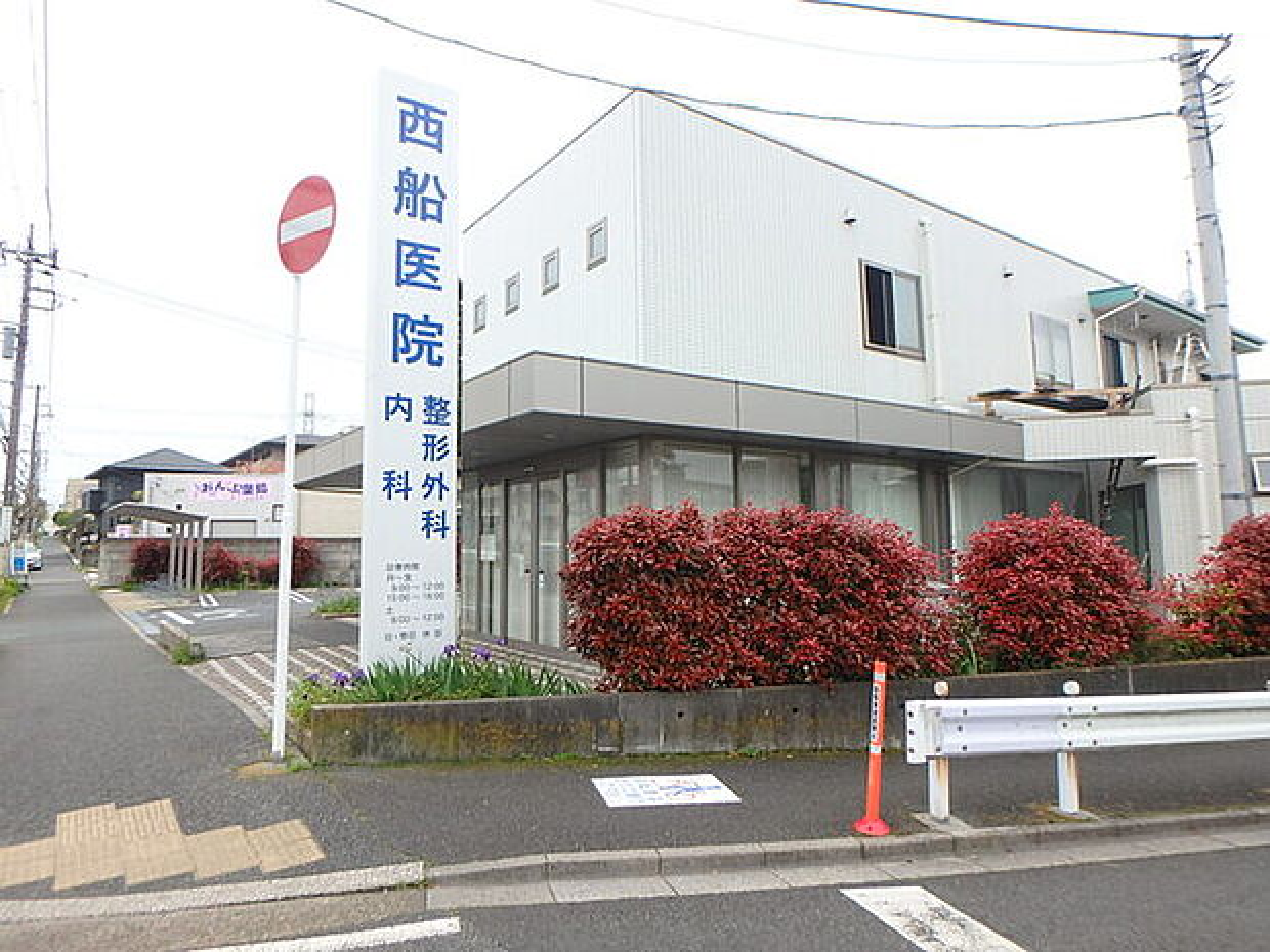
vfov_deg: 63.4
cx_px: 635
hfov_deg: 79.0
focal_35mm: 21
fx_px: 770
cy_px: 476
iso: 125
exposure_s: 1/400
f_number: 3.5
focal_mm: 3.7
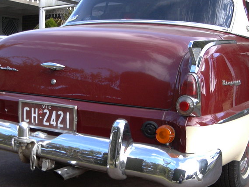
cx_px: 147
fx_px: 353
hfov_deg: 38.8
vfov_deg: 29.7
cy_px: 95
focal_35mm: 49
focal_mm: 5.4
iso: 100
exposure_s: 1/200
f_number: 2.8
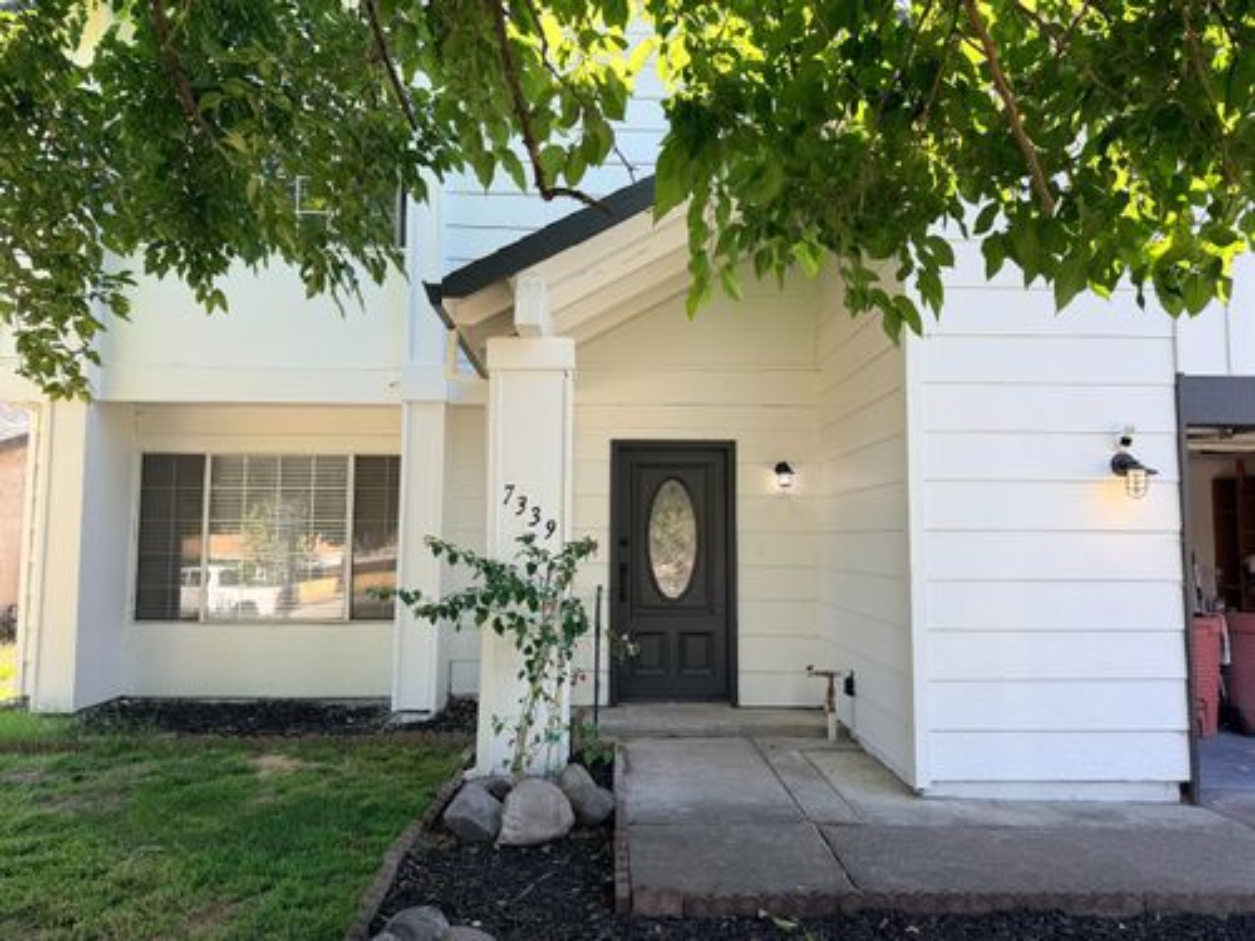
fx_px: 870
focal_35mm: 24
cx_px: 628
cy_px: 470
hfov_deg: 71.6
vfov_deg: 56.8
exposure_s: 1/622
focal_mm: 6.76
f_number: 1.78
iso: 80
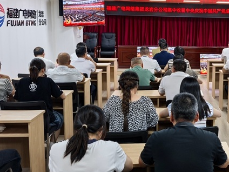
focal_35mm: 51
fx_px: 337
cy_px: 69
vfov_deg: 28.5
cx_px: 206
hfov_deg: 35.3
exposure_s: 1/50
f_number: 1.4
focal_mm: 6.98
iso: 250
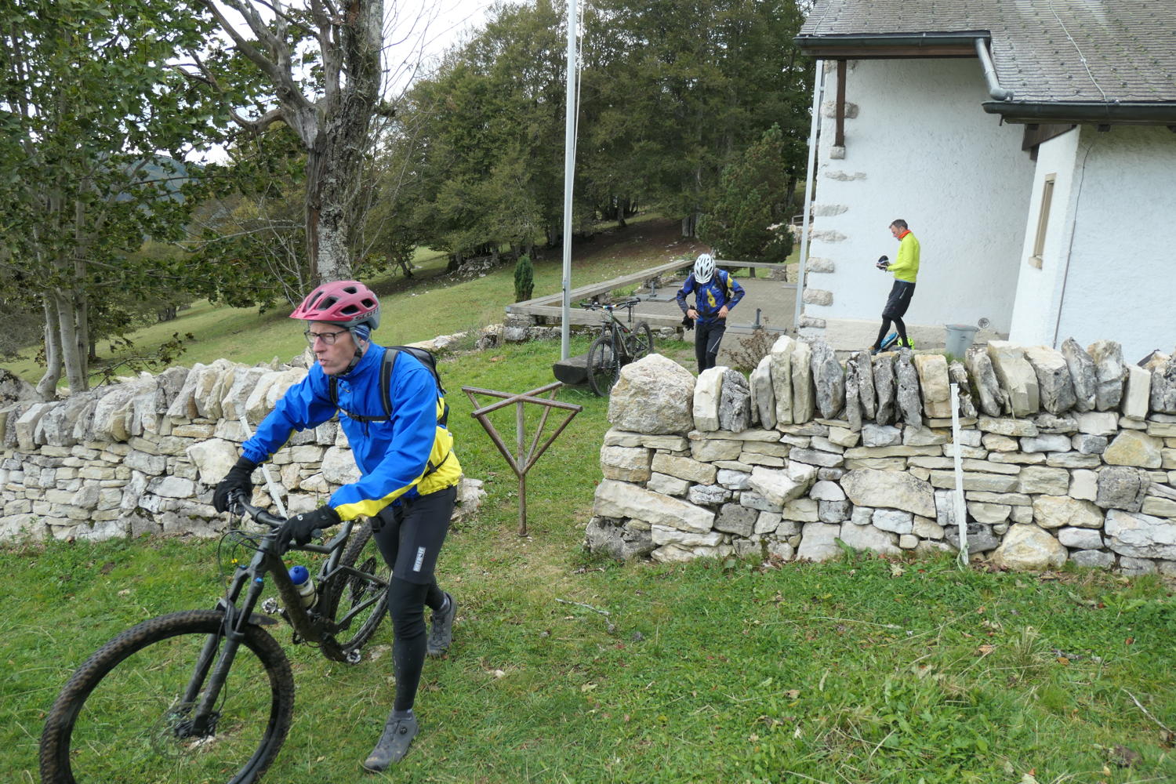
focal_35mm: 25
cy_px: 392
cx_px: 588
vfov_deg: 51.3
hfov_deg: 71.5
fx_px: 817
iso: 200
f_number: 3.3
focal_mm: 9.1
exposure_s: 1/250
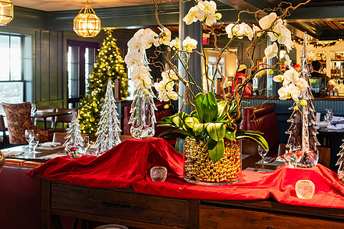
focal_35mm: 46
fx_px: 440
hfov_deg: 42.4
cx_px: 218
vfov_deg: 29.1
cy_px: 85
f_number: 4
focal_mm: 23
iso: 800
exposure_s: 1/15
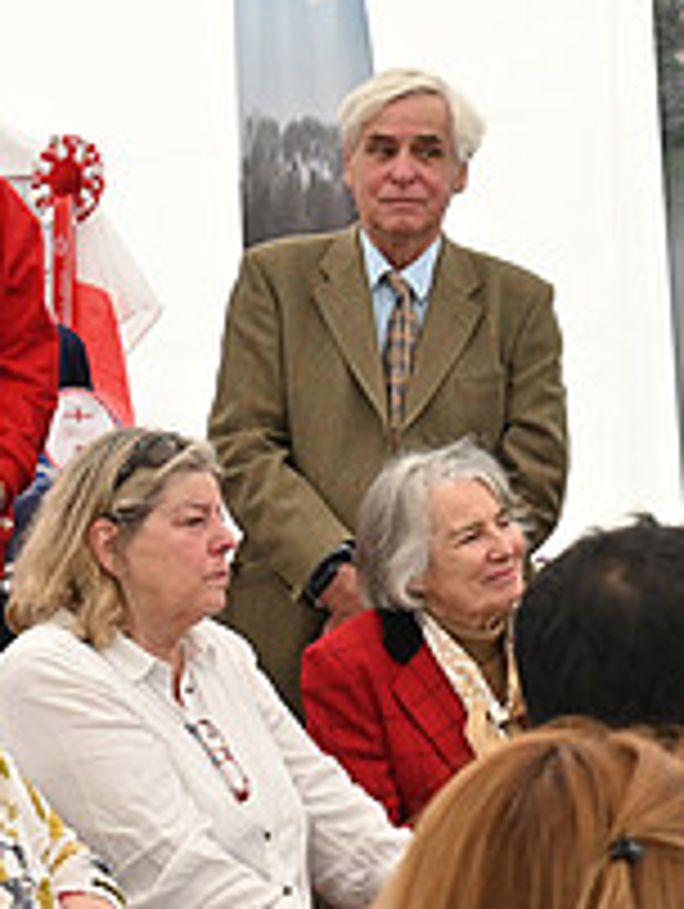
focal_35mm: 193
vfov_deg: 10.2
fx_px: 5074
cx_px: 1220
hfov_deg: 7.5
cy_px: 639
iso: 800
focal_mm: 70
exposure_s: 1/320
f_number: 8
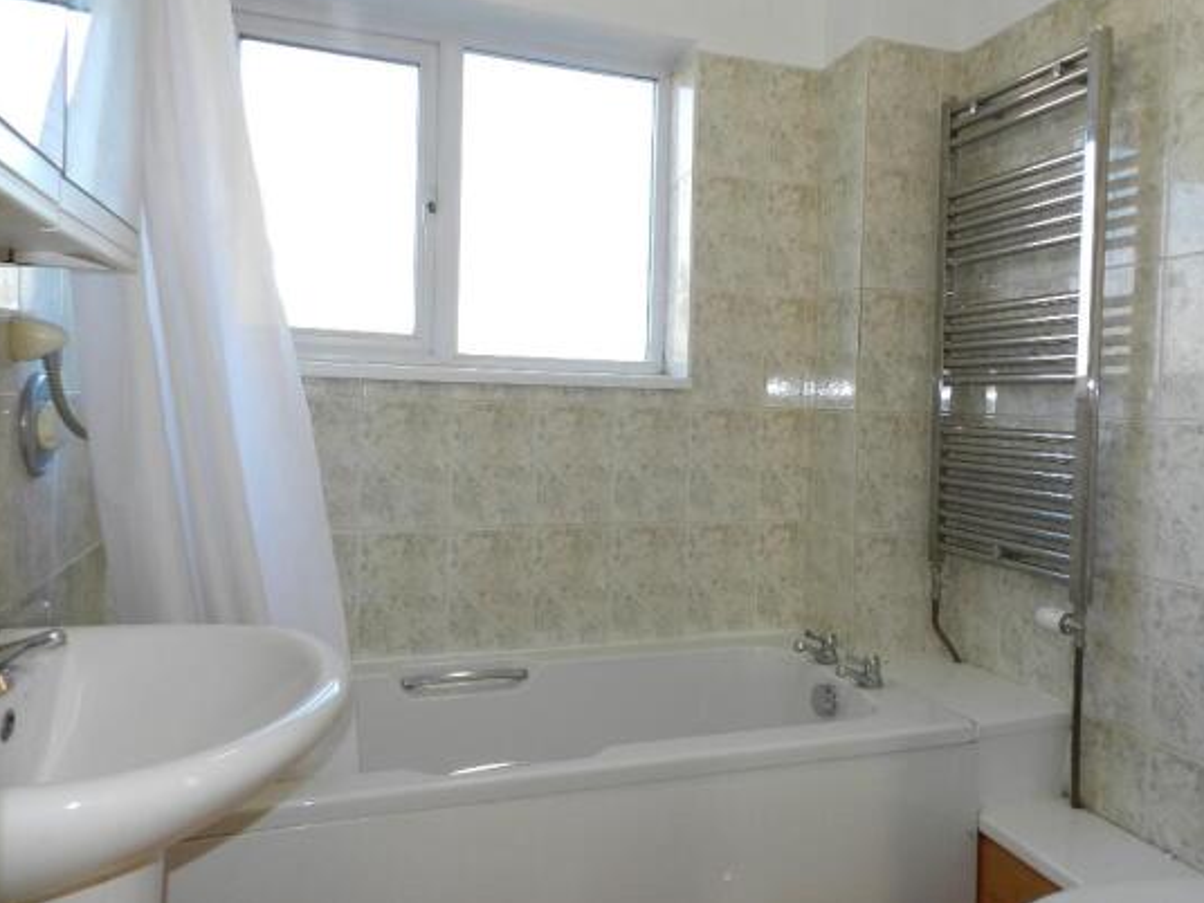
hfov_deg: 69.3
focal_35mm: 25
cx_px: 646
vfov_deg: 54.8
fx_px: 870
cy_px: 419
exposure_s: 1/60
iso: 160
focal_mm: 4
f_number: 3.4
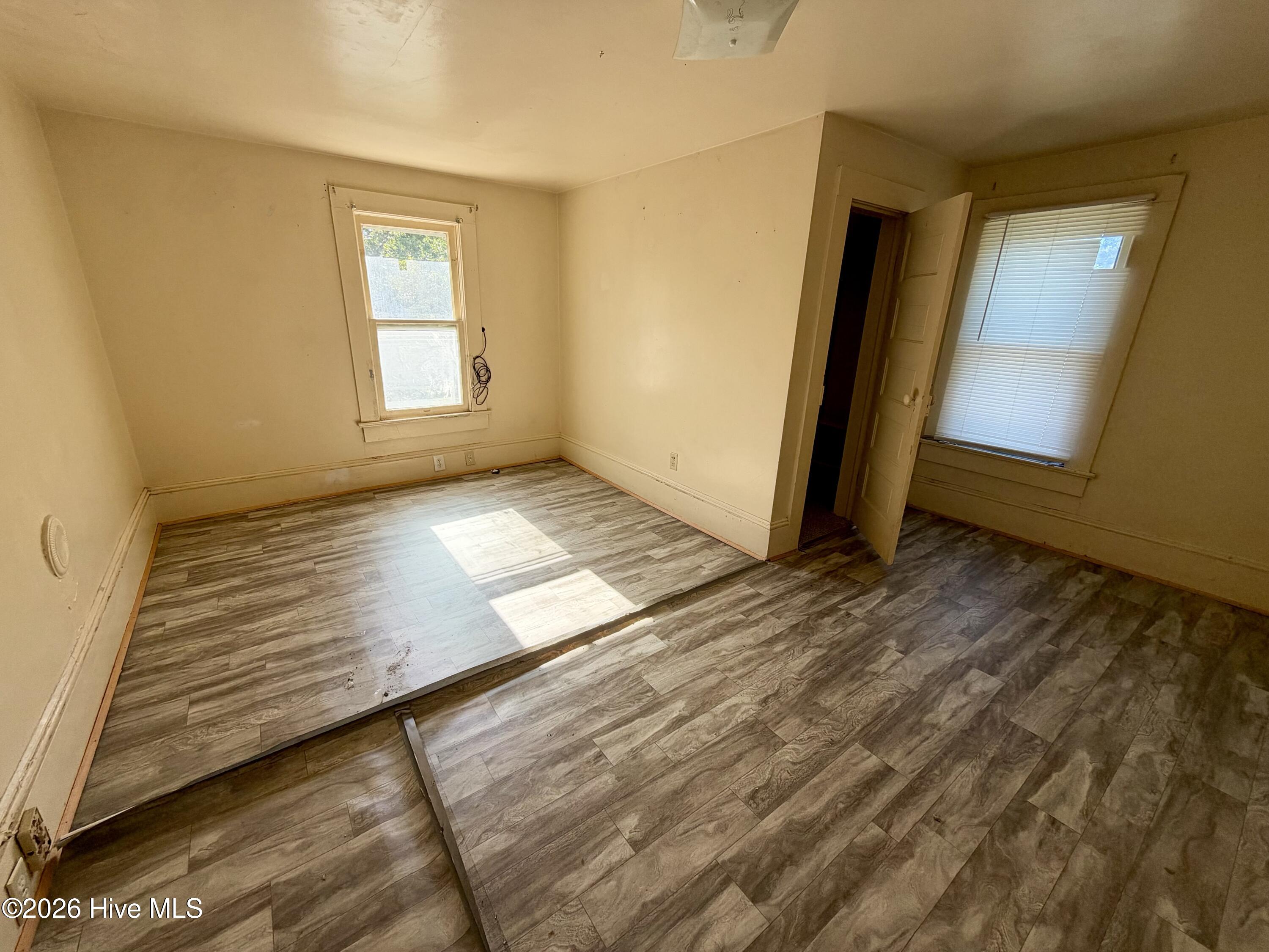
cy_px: 476
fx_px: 513
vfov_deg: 85.7
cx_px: 634
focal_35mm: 14
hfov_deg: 102.1
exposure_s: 1/121
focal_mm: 2.22
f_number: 2.2
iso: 100
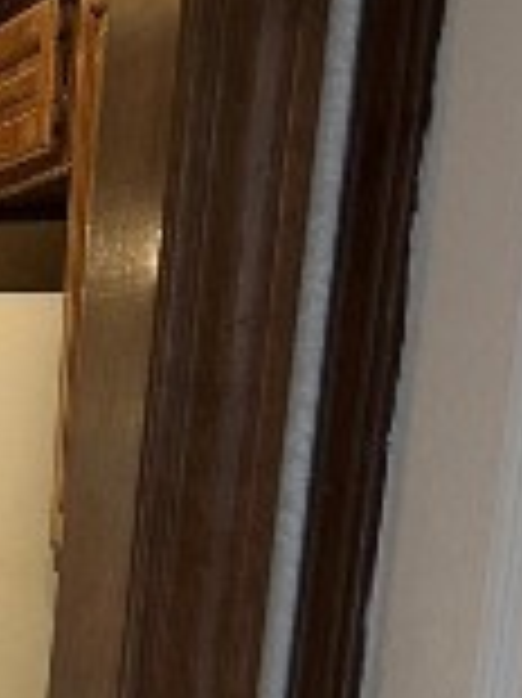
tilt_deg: -13.4
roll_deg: -0.5
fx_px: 2396
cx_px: -684
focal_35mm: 119
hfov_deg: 10.8
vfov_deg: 15.3
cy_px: 1040
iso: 250
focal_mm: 6.86
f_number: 1.78
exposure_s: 1/42
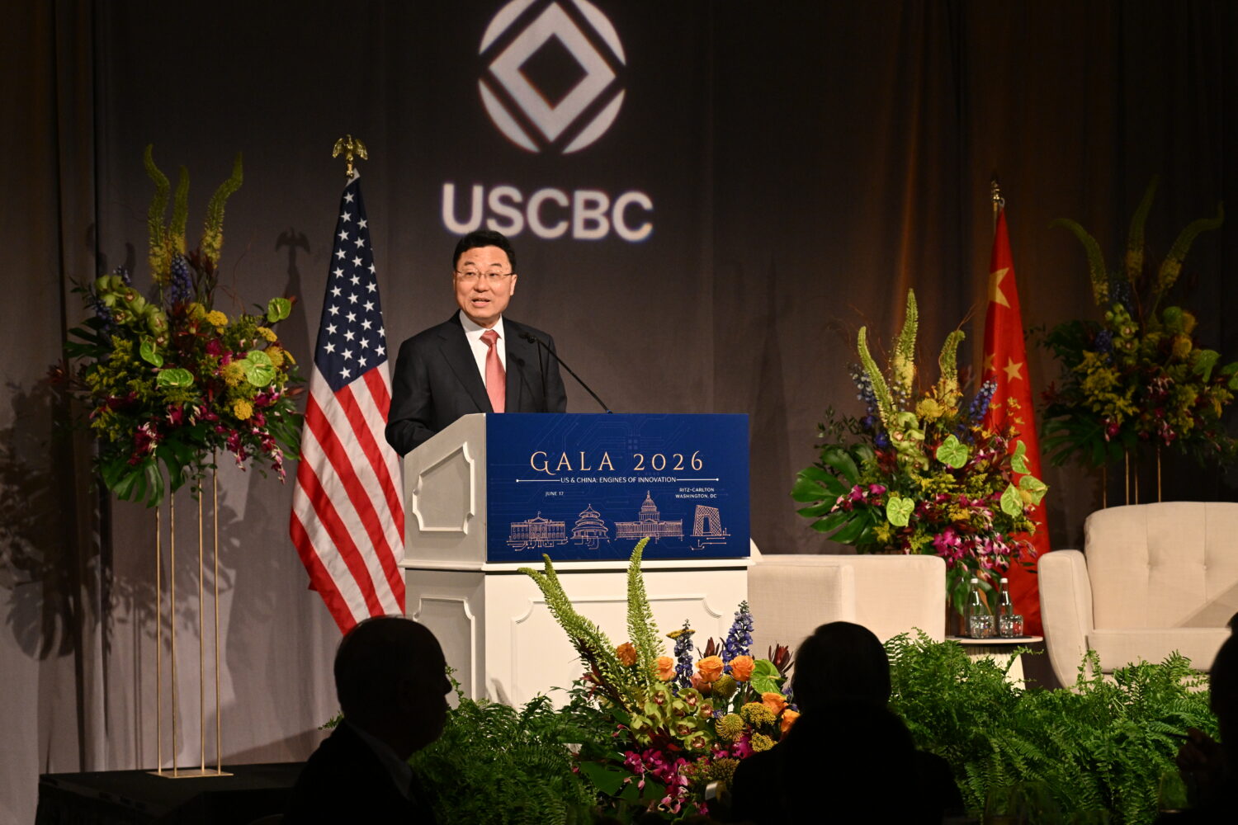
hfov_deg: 22.9
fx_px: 3060
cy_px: 412
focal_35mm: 89
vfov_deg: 15.4
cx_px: 619
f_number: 5.6
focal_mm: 89
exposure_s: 1/250
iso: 3200
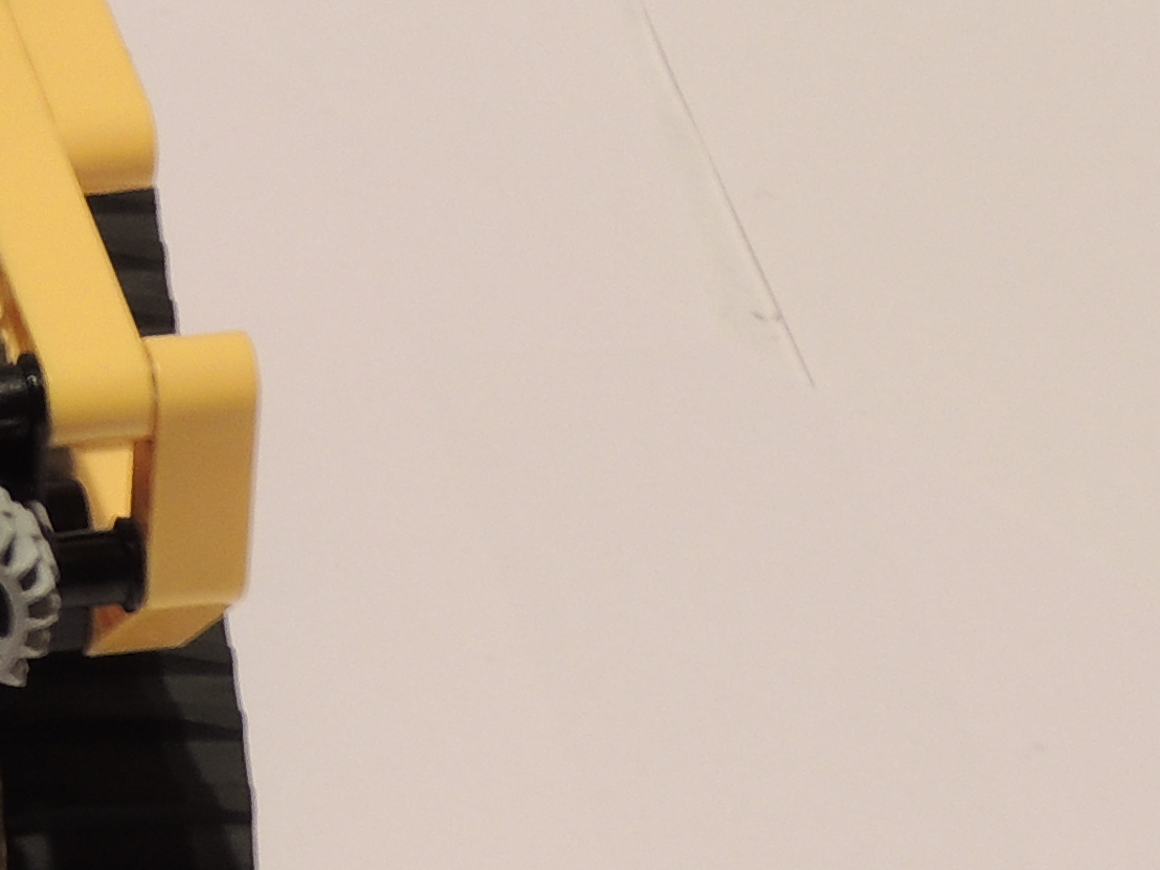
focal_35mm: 291
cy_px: -83
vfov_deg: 5.1
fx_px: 9752
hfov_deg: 6.7
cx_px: -622
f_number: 4.3
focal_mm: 12.4
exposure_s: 1/2.5
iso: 100
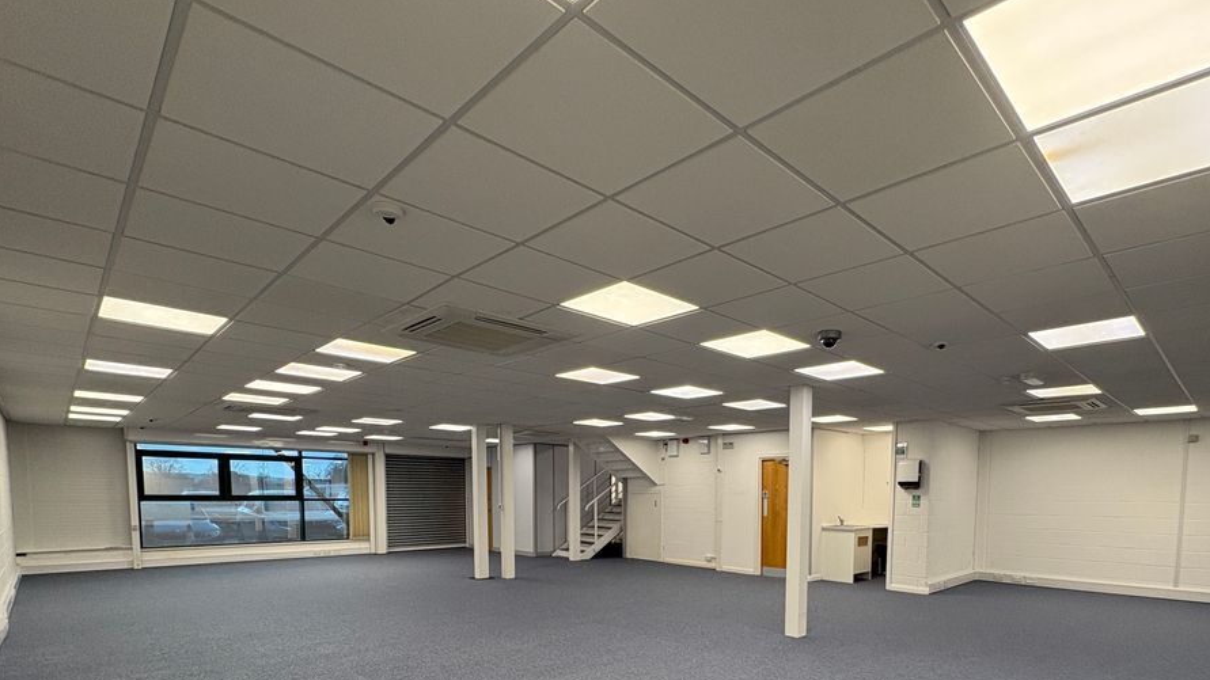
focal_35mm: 19
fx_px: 610
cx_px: 683
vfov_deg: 54.6
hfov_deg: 89.1
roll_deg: -0.6
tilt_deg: -4.0
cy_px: 537
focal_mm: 2.22
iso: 160
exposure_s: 1/100
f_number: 2.2
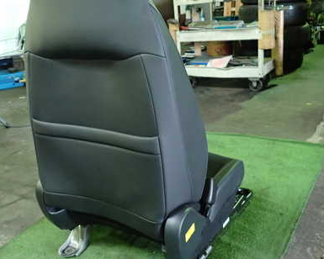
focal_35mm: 38
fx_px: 364
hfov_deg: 47.8
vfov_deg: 39.2
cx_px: 137
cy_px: 129
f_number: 2
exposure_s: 1/30
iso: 500
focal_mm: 4.5
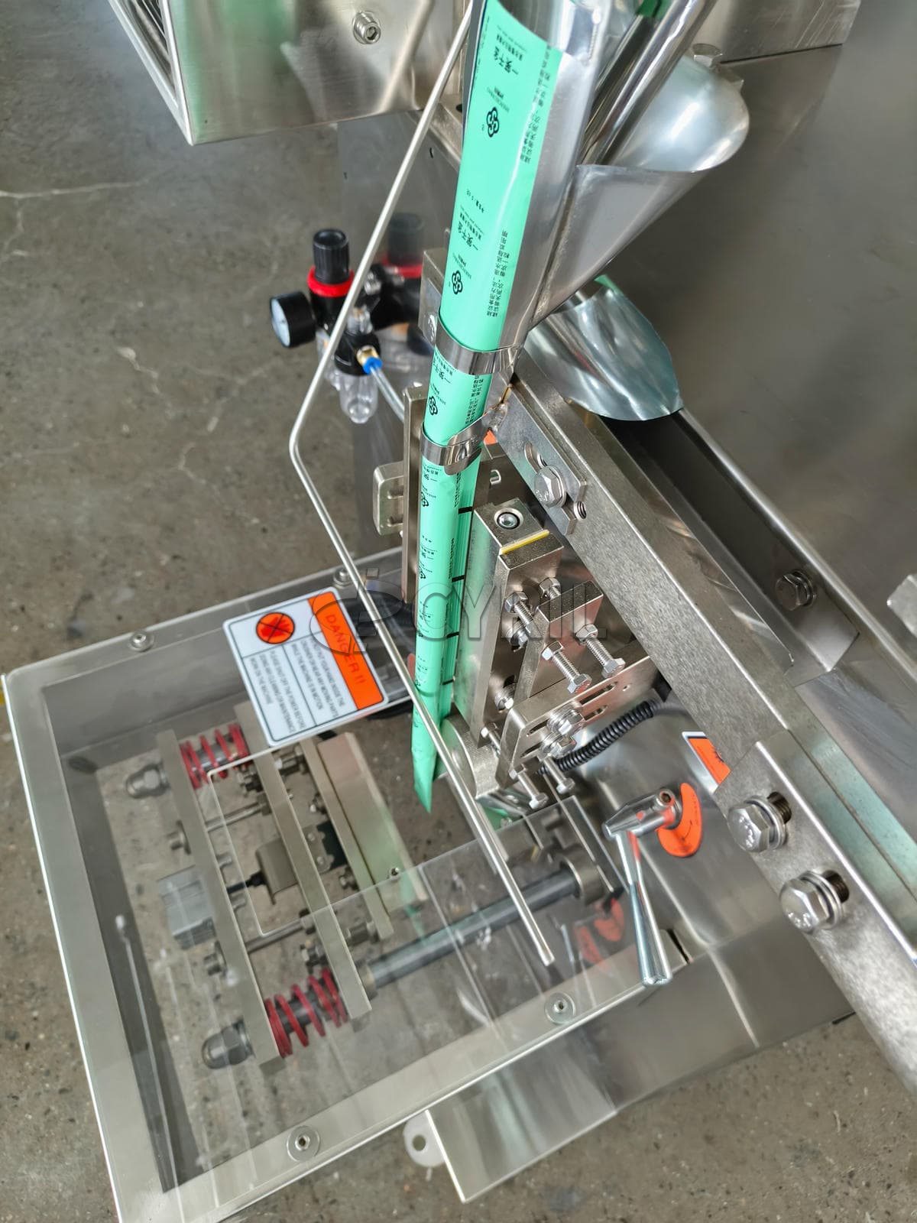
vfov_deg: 73.9
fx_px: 812
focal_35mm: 23
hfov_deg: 58.9
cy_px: 612
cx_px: 458
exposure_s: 1/36
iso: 1000
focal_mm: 5.56
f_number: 1.88
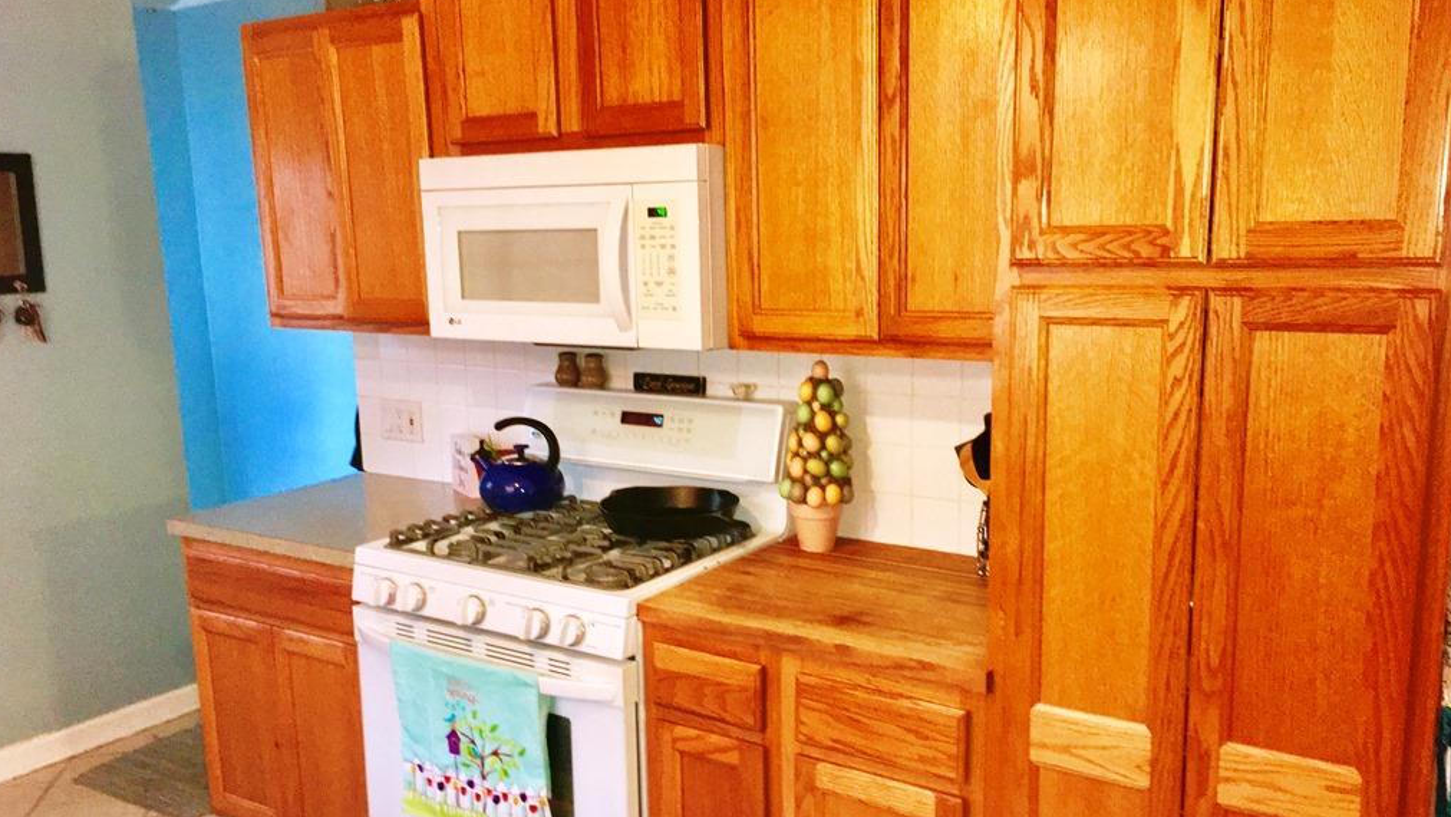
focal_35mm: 32
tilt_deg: -10.0
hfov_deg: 61.0
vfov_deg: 36.7
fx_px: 1231
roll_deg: +1.0
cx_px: 720
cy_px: 451
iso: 100
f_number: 2.2
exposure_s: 1/30
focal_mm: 4.15
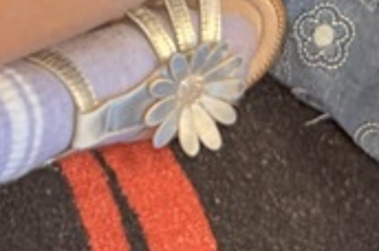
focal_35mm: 149
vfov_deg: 8.3
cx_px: -9
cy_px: -381
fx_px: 1566
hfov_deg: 13.6
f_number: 1.78
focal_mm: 6.76
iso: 125
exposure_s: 1/60
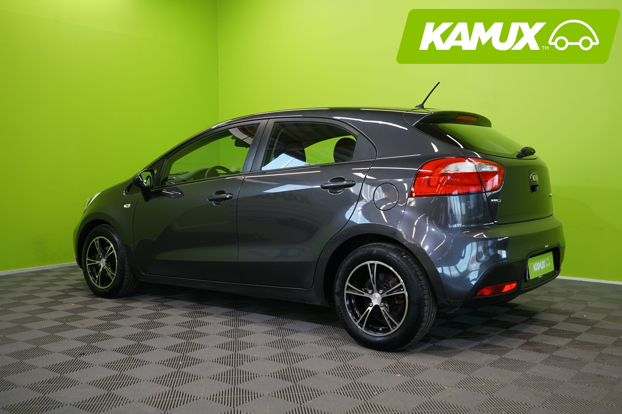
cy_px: 201
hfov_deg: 53.1
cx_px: 317
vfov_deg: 36.9
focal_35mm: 36
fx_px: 622
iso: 500
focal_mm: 35
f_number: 6.3
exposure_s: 1/30
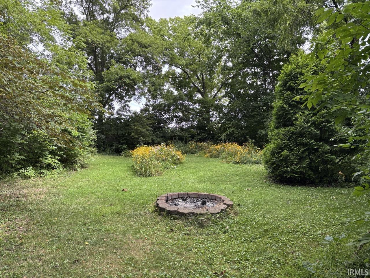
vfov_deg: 53.1
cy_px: 139
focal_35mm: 26
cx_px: 185
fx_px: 278
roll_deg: +1.0
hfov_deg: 67.3
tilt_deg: +1.1
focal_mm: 5.96
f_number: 1.6
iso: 50
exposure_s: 1/317
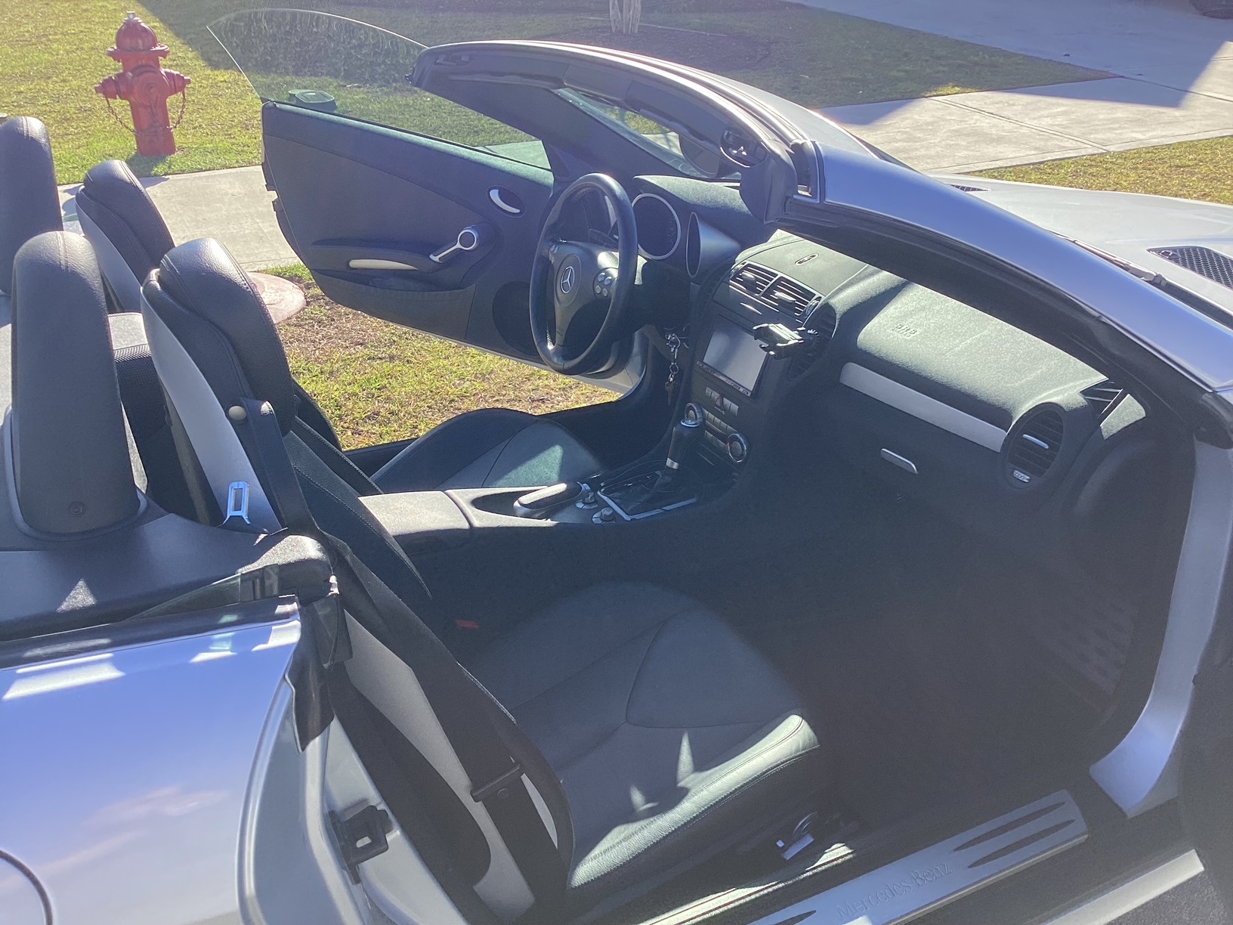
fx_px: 1104
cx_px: 616
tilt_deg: -29.2
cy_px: 462
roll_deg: +0.2
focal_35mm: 31
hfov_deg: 58.4
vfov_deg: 45.4
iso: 25
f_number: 2.4
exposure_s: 1/413
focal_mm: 3.3
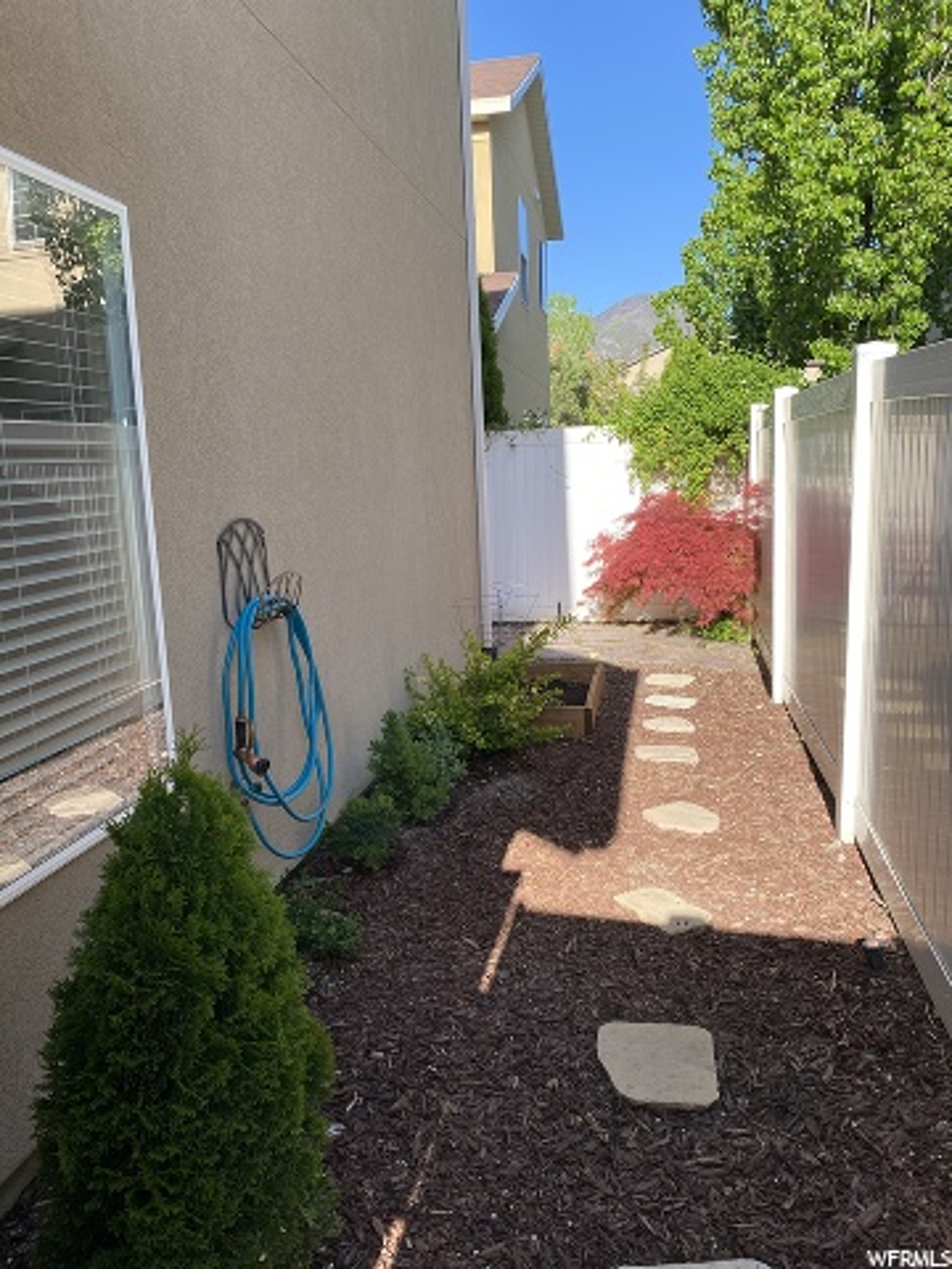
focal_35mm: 26
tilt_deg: -8.3
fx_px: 953
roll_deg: +2.3
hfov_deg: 53.1
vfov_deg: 67.3
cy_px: 634
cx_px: 476
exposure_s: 1/846
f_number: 1.8
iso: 32
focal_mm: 4.25
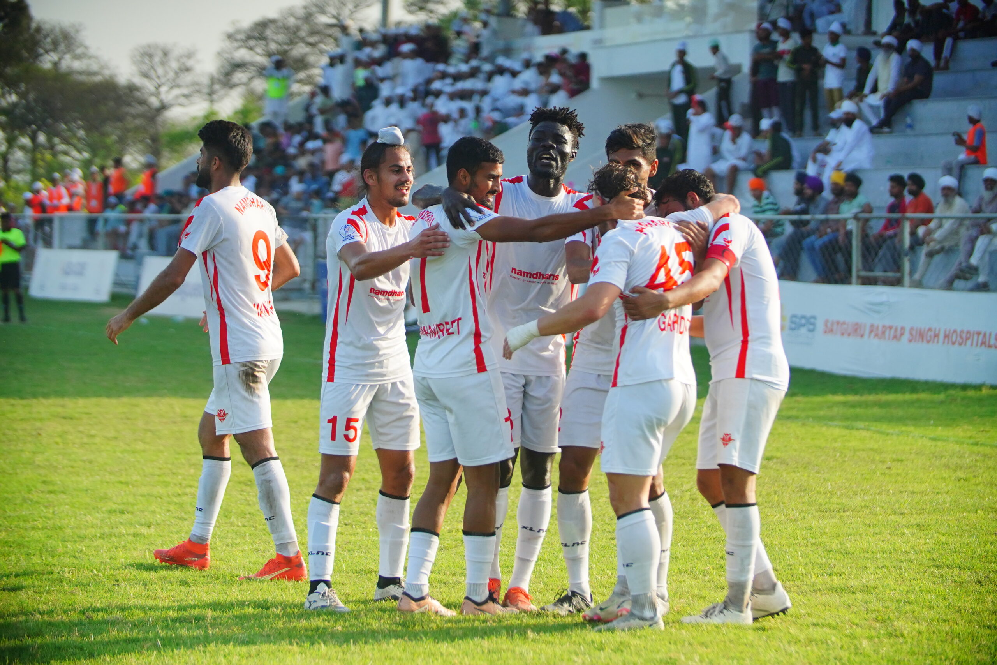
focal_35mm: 136
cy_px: 332
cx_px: 498
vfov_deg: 10.1
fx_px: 3766
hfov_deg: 15.1
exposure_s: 1/5000
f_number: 2
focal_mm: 91
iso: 500
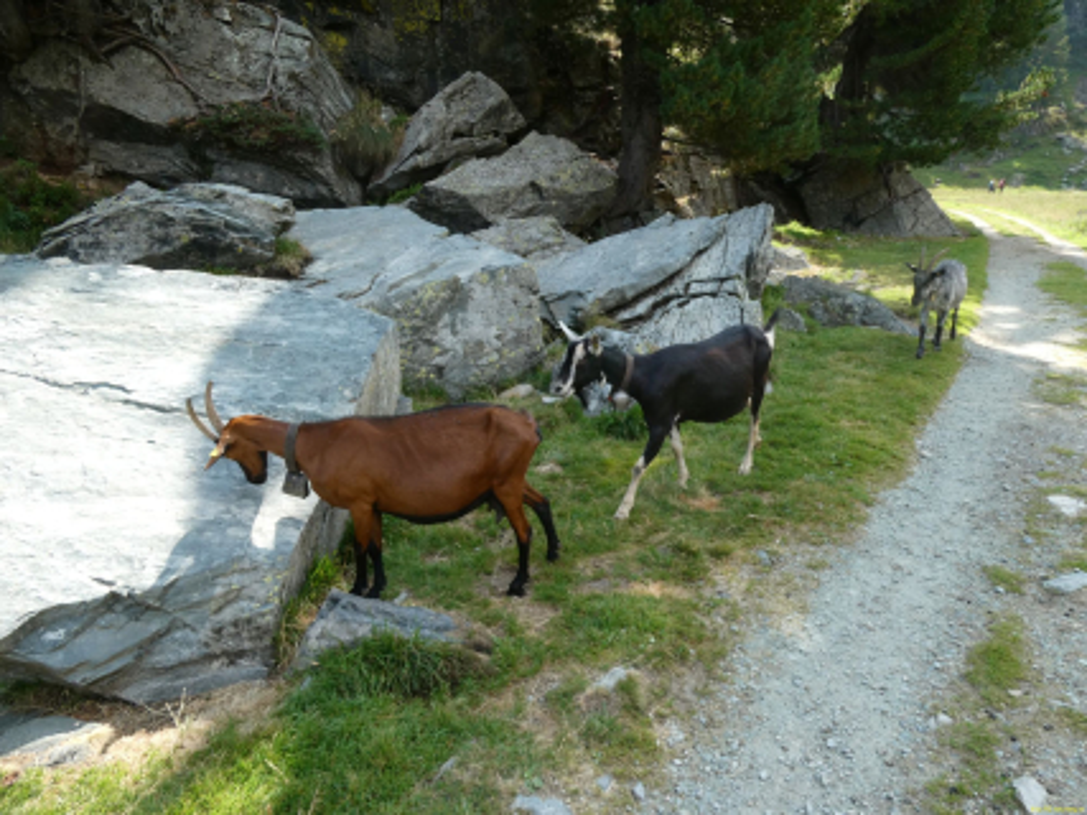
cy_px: 408
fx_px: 753
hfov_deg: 71.6
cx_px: 544
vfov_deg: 56.8
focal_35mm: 24
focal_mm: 4.3
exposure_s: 1/250
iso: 80
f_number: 3.3
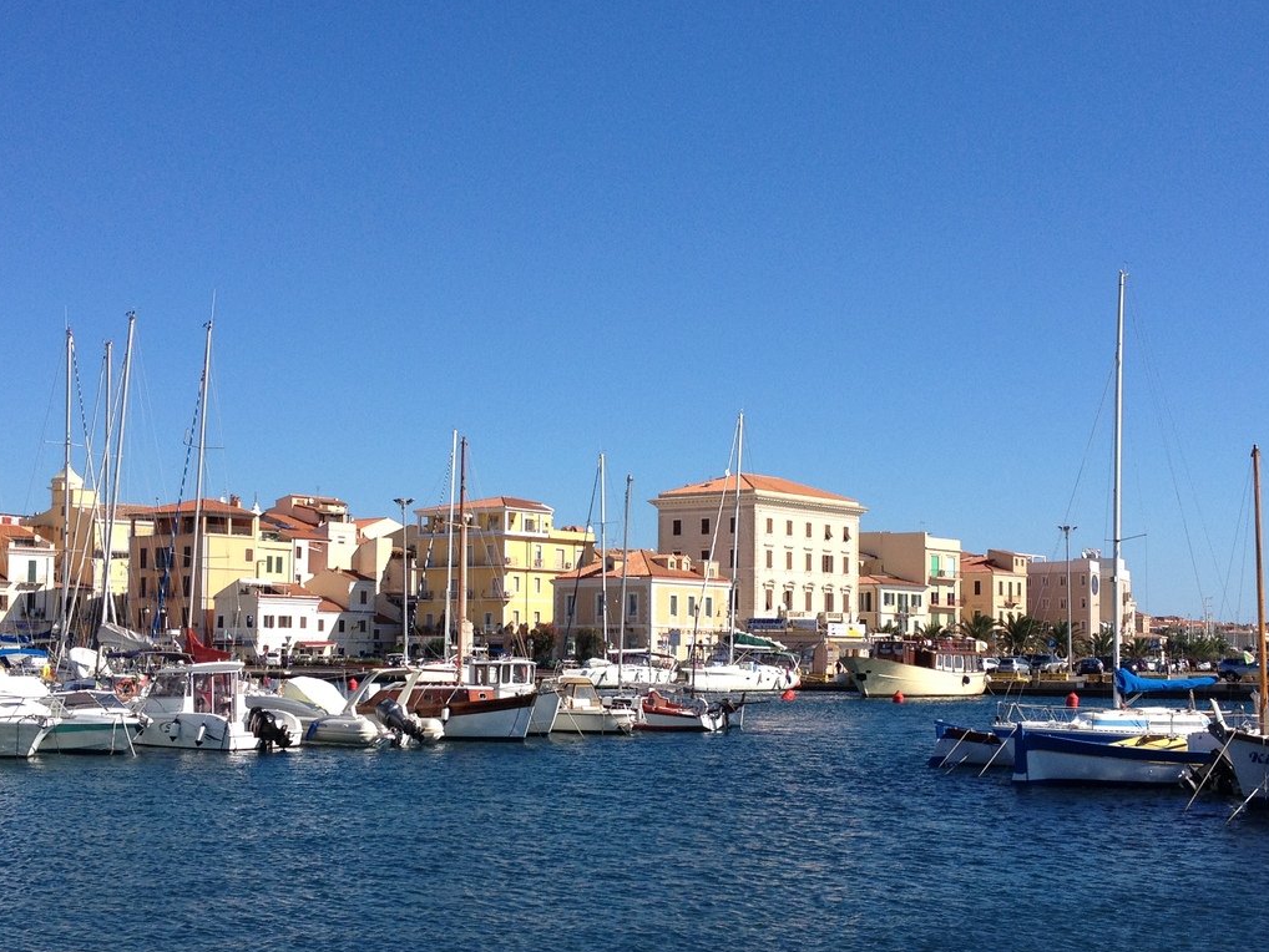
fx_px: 2017
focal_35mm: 55
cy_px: 538
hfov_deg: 34.9
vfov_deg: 26.5
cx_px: 643
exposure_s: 1/1727
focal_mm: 4.28
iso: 64
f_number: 2.4
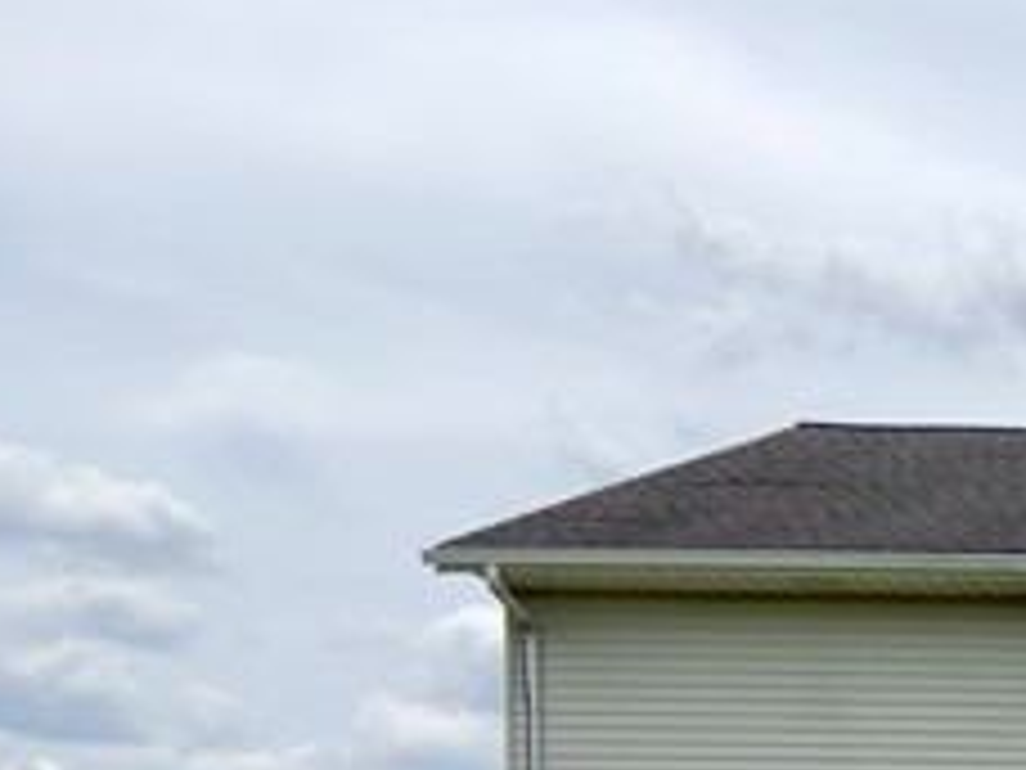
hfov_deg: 15.4
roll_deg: +1.4
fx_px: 3201
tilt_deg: -1.1
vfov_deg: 12.9
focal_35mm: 108
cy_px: 1180
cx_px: 1899
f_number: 1.78
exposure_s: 1/4098
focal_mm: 6.76
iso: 100
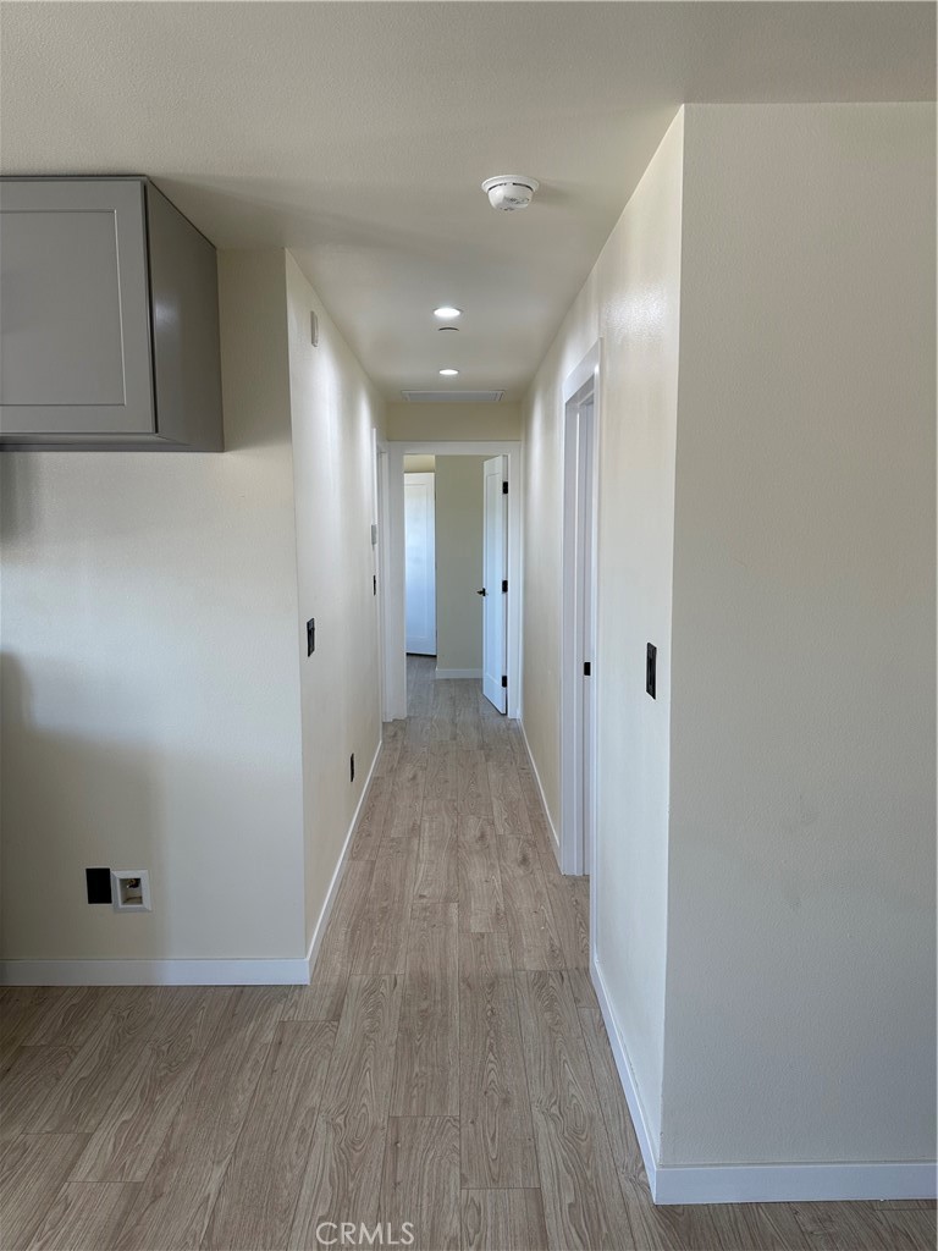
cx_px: 469
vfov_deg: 71.6
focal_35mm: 24
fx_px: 867
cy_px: 626
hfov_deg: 56.8
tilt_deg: -6.0
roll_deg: +0.2
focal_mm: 6.86
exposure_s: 1/120
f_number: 1.78
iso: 100
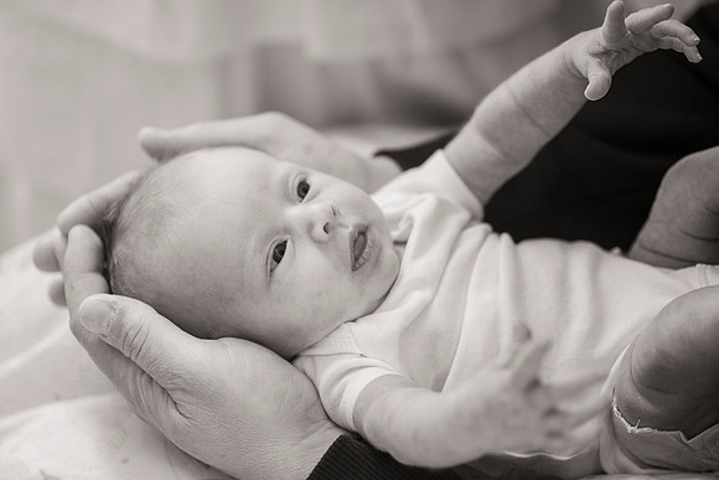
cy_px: 240
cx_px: 360
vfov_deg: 15.2
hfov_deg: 22.6
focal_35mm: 90
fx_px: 1798
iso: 1000
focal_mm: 90
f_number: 3.5
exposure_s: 1/160
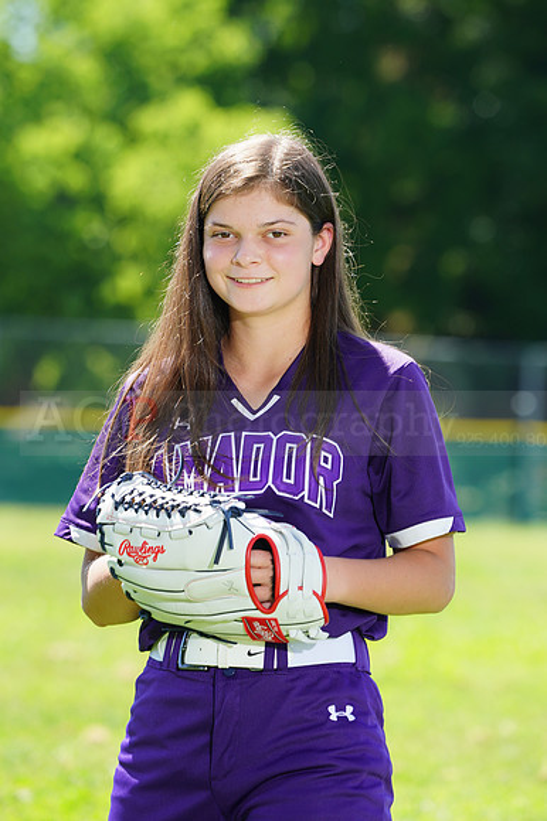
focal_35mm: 297
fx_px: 6777
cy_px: 410
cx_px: 274
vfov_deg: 6.9
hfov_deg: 4.6
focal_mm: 297
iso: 200
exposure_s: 1/160
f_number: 9
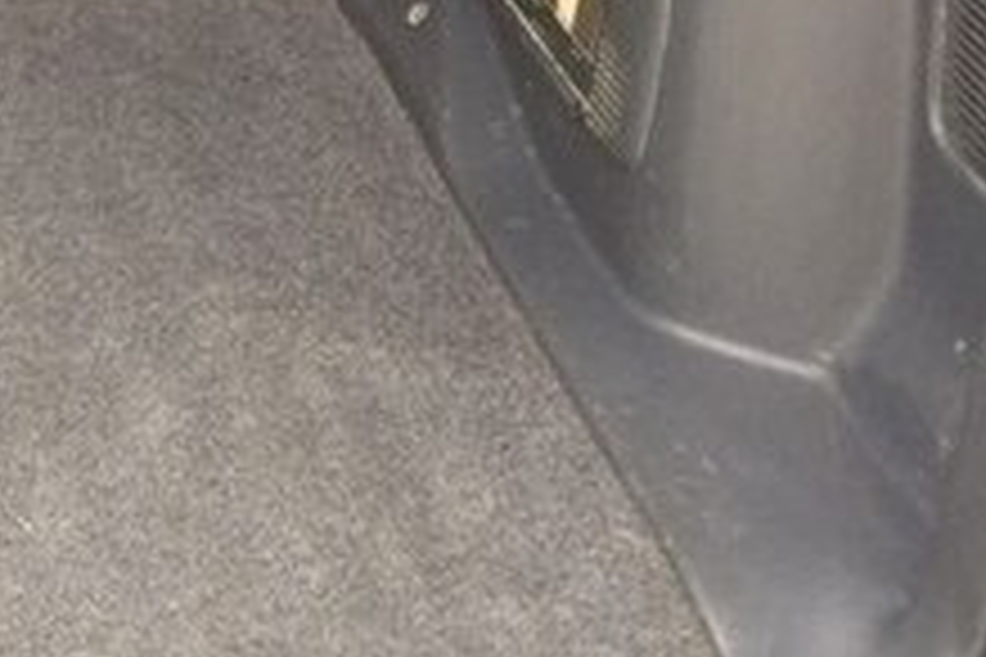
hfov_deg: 21.3
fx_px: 2492
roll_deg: -1.0
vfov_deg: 14.5
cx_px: -81
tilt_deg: -21.7
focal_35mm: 91
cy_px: -169
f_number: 2.2
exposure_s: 1/33
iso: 64
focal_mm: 4.15
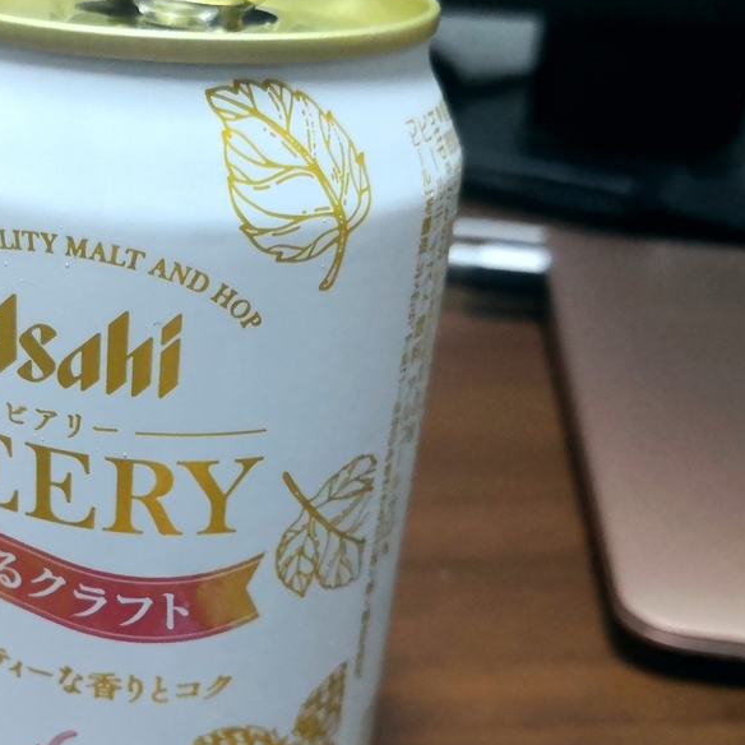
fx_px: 1193
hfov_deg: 33.4
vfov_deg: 34.5
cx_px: 125
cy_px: 473
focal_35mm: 49
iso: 500
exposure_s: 1/20
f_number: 1.6
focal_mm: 3.95
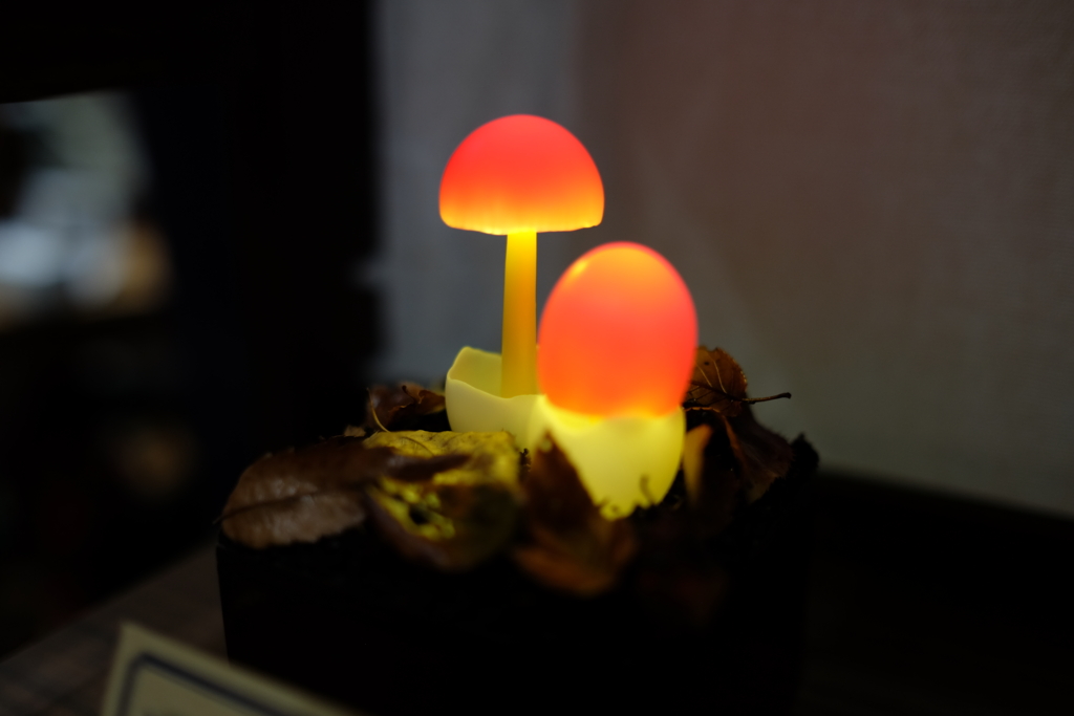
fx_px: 1044
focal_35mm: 35
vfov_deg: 37.9
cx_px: 537
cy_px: 358
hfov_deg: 54.4
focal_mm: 23
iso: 250
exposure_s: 1/140
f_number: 1.4
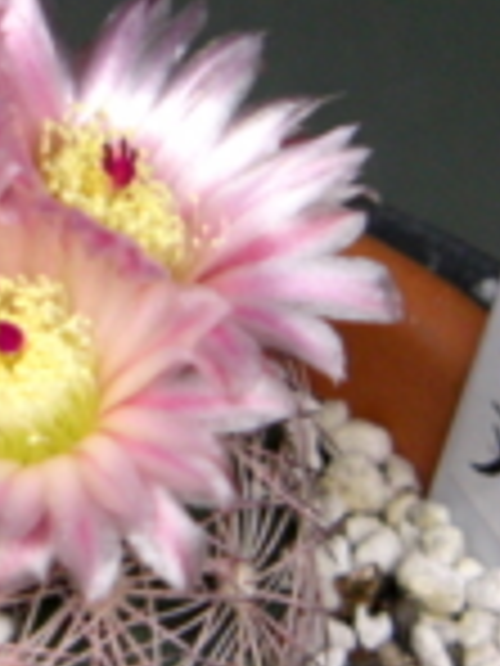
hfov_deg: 5.3
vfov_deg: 7.0
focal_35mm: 281
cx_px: -54
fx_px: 5412
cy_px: 450
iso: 200
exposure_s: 1/40
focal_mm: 17.3
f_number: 4.2
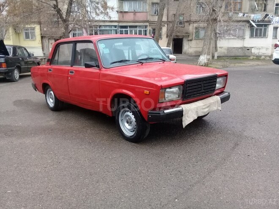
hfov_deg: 58.4
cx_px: 140
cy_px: 104
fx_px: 250
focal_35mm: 31
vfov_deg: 45.4
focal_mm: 3.3
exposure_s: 1/100
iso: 80
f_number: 2.2
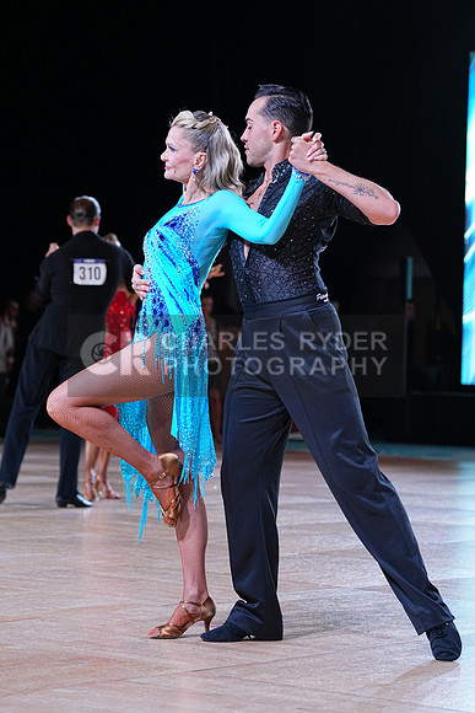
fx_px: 2116
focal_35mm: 107
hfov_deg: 12.8
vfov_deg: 19.1
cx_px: 238
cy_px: 356
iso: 1250
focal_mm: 107
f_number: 4
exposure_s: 1/400
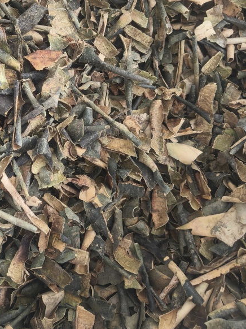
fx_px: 417
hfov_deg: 31.5
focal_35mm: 44
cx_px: 30
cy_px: 94
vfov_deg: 42.0
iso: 200
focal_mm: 5.59
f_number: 1.8
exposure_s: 1/50
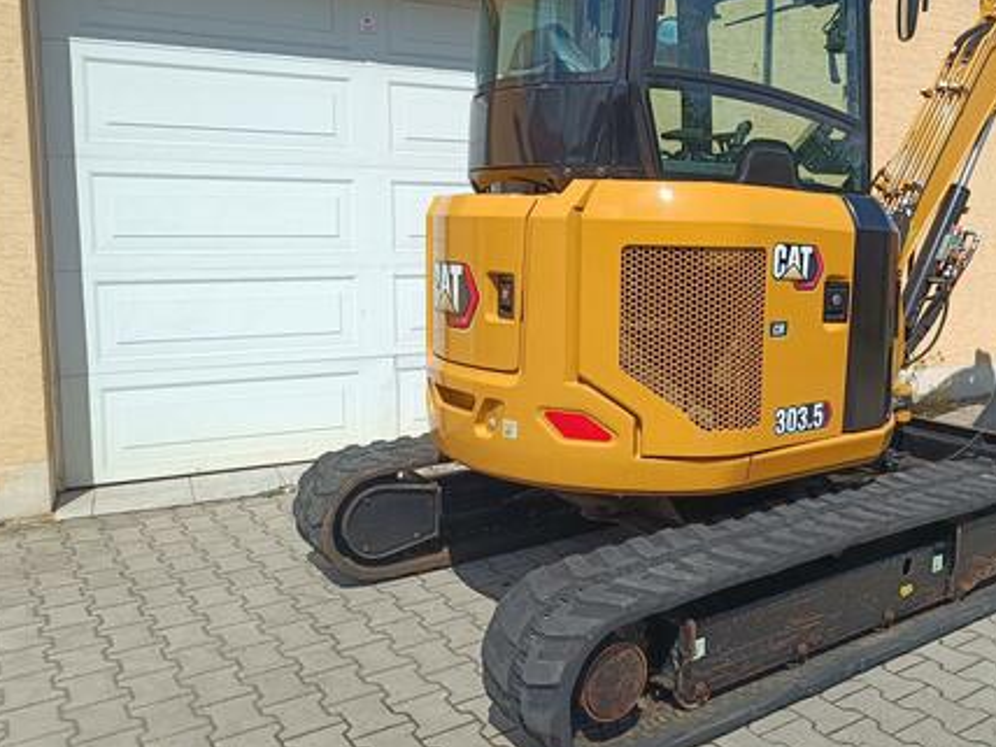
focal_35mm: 32
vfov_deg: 44.0
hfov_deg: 56.1
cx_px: 631
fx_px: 921
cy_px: 305
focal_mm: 5.59
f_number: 1.88
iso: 54
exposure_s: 1/1783
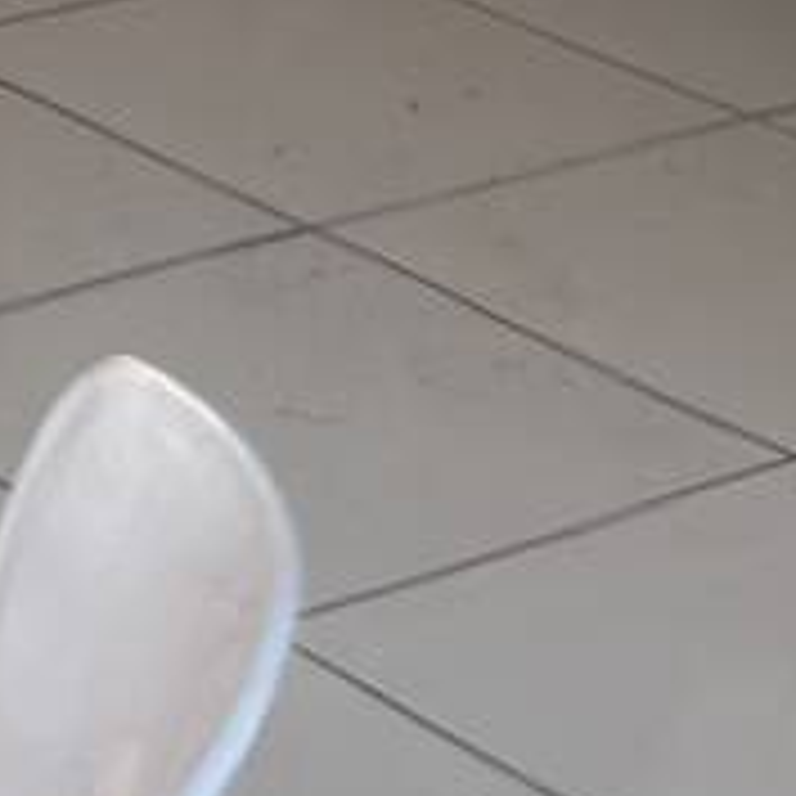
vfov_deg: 8.3
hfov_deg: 9.2
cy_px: -1390
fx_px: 4865
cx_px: -121
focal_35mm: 187
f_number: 1.5
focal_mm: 5.7
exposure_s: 1/150
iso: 64
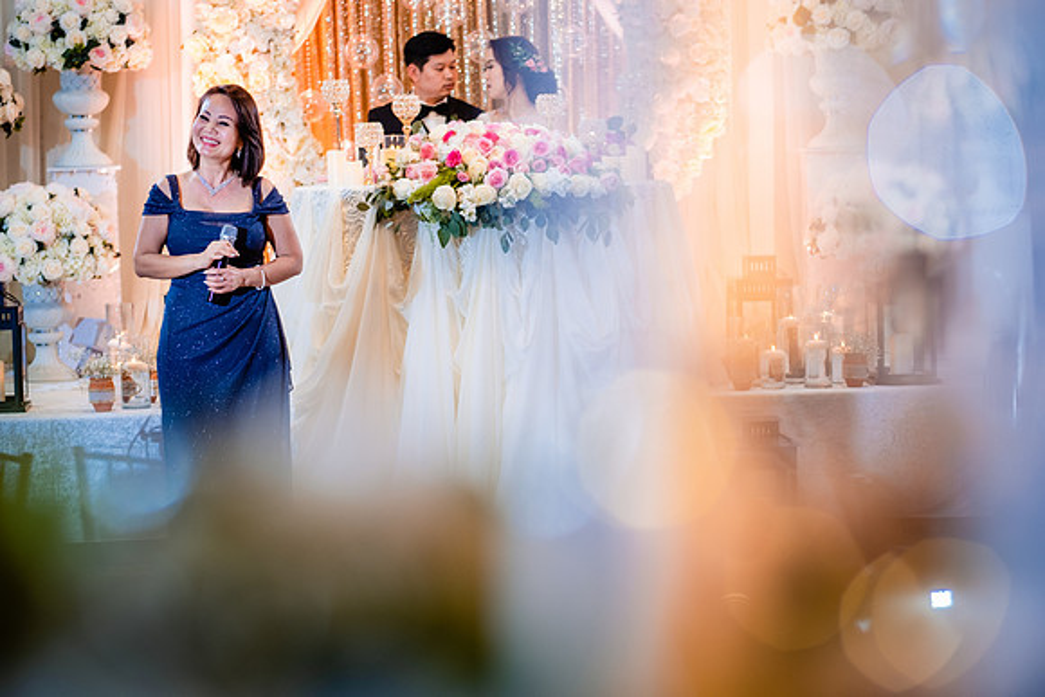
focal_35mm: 84
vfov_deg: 16.3
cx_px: 522
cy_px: 348
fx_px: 2439
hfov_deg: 24.2
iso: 640
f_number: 2
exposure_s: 1/200
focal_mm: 56
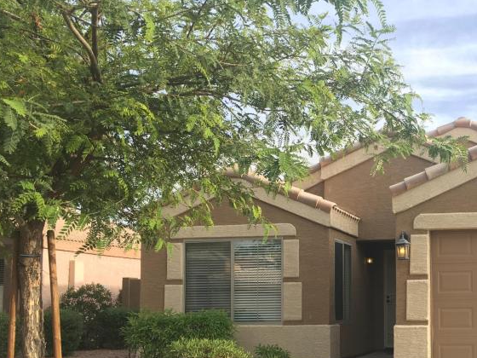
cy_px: 257
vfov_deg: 27.2
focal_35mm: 53
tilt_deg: +5.1
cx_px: 424
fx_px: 730
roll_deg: +0.0
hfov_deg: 34.3
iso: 25
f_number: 2.2
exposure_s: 1/331
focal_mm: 4.15
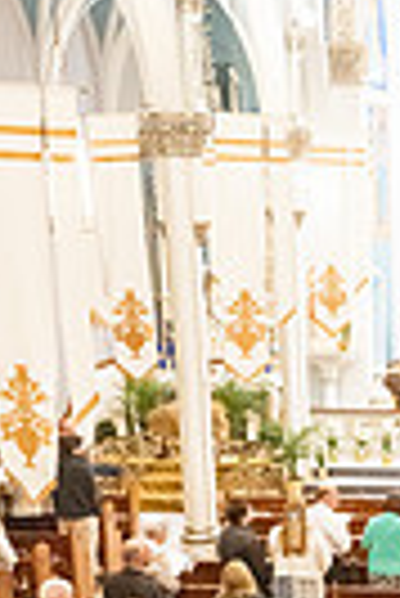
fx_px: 1346
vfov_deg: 24.5
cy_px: 508
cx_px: 598
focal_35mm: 81
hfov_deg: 15.6
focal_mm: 24
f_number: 6.3
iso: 5000
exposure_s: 1/60
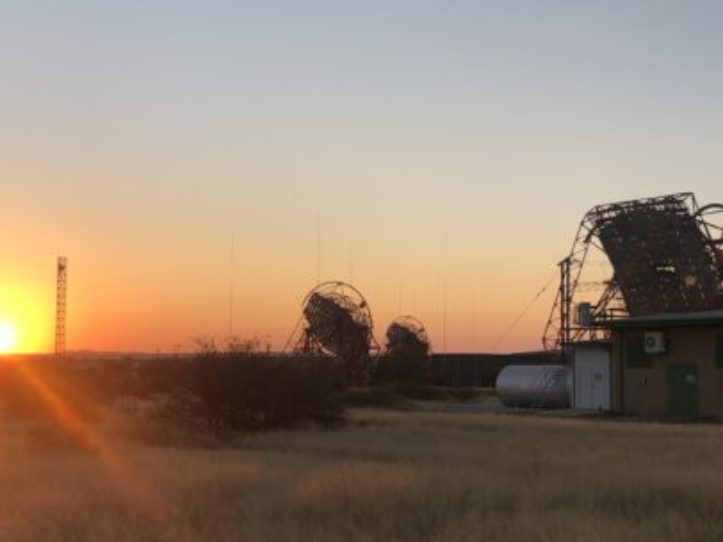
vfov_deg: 27.5
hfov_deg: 36.2
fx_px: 1106
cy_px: 317
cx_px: 349
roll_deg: -0.7
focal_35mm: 53
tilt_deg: +3.4
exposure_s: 1/695
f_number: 1.8
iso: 20
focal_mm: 3.99
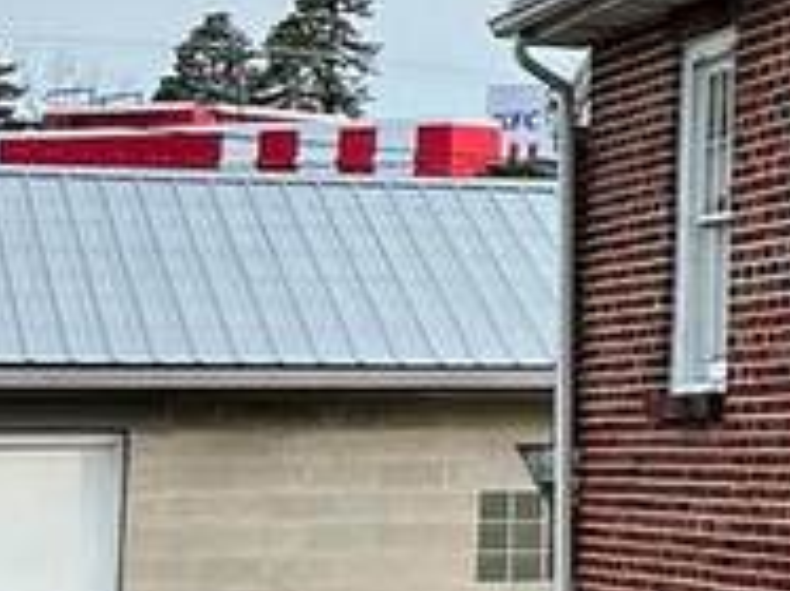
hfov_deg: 8.8
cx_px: 2480
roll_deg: +0.2
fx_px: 4060
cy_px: 118
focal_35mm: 178
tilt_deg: +4.7
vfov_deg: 8.3
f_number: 1.5
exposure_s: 1/1344
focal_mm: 5.7
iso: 50
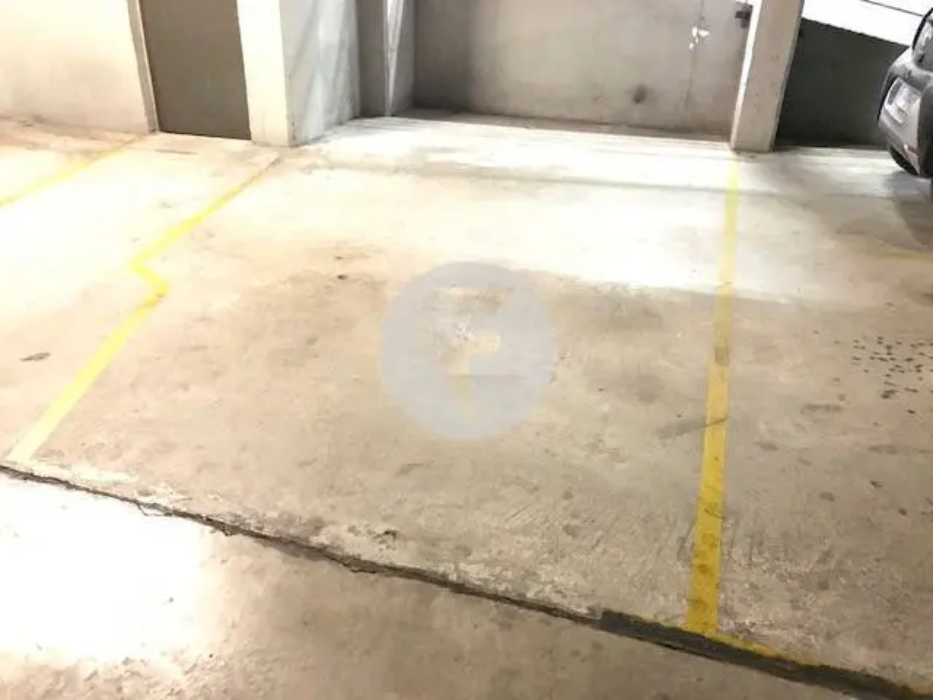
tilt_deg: -26.1
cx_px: 466
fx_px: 755
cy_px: 350
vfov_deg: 49.7
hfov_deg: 63.4
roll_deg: -1.8
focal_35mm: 28
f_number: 1.8
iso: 200
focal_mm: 3.99
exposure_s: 1/4
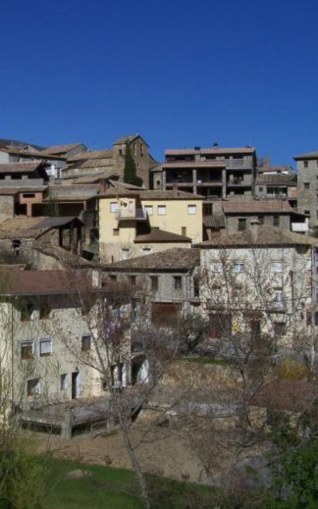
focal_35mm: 54
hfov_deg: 23.2
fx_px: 749
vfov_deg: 37.5
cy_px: 255
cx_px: 22
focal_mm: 6.3
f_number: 5.6
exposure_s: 1/800
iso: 64
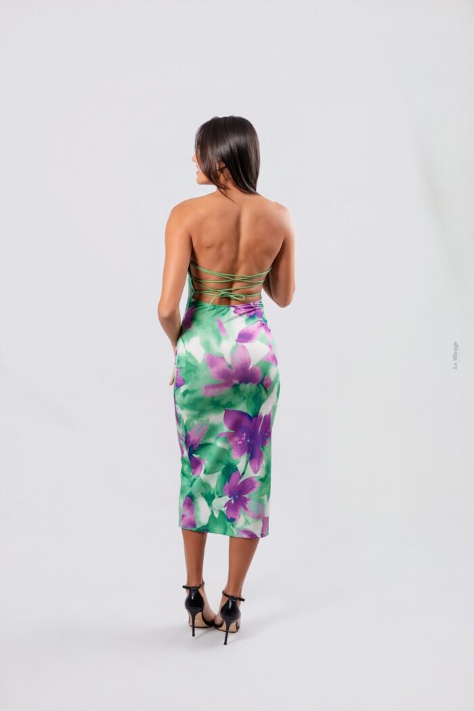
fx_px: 908
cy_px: 356
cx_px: 237
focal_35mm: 46
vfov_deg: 42.7
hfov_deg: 29.2
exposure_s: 1/320
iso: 160
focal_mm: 31
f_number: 2.8
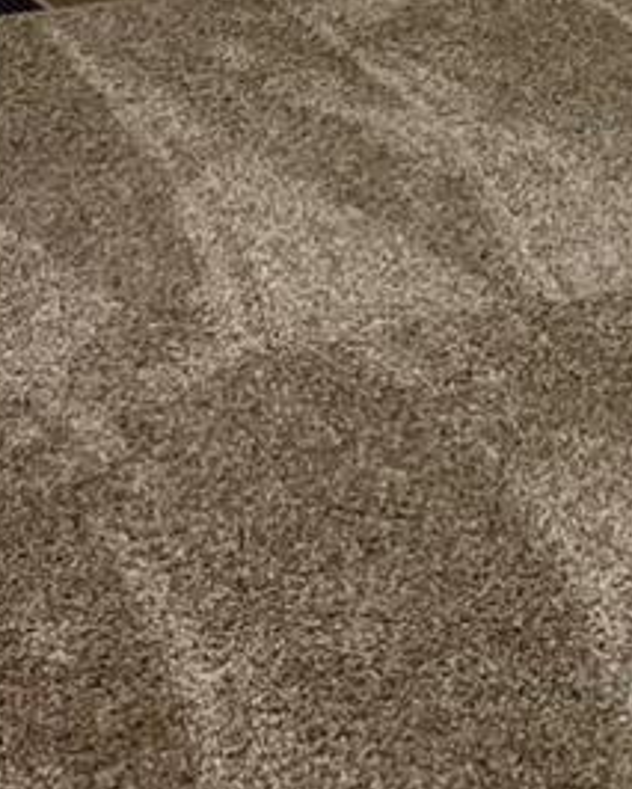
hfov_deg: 10.8
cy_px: -489
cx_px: 533
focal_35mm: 143
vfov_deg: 12.6
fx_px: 3342
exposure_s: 1/60
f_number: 1.6
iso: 80
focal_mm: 4.2
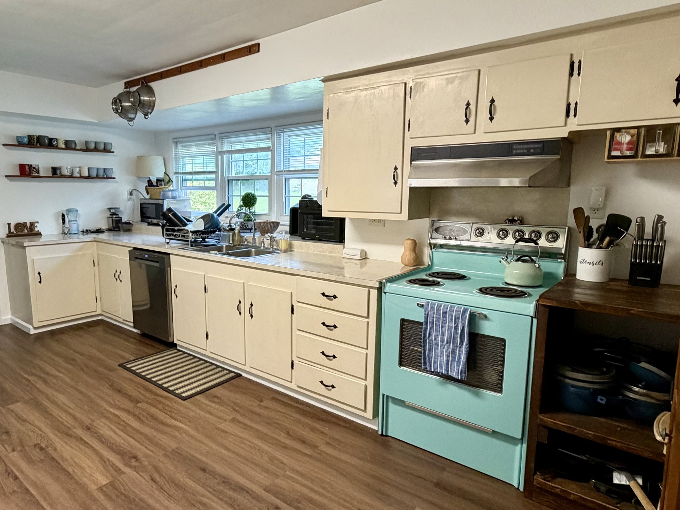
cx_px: 340
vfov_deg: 85.7
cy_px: 255
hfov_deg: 102.1
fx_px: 275
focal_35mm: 14
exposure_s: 1/60
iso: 250
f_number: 2.2
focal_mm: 2.22
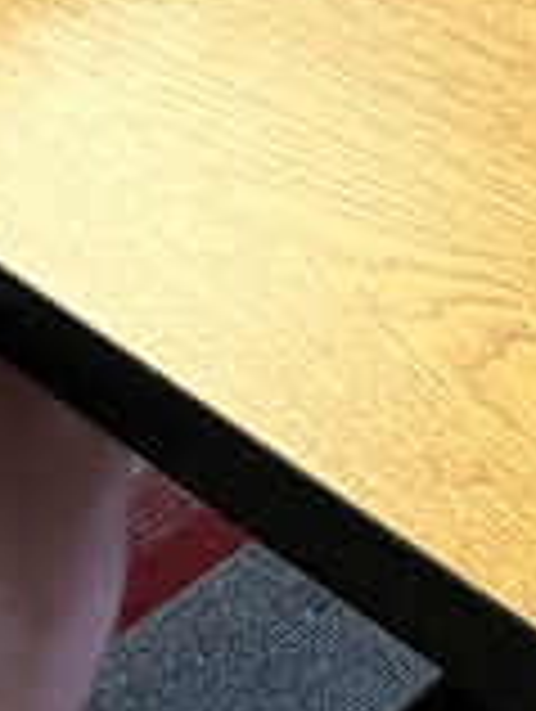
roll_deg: +0.5
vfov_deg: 11.2
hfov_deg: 8.8
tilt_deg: -26.7
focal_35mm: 168
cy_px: -392
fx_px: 3459
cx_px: -54
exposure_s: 1/60
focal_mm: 5.1
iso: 80
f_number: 1.6
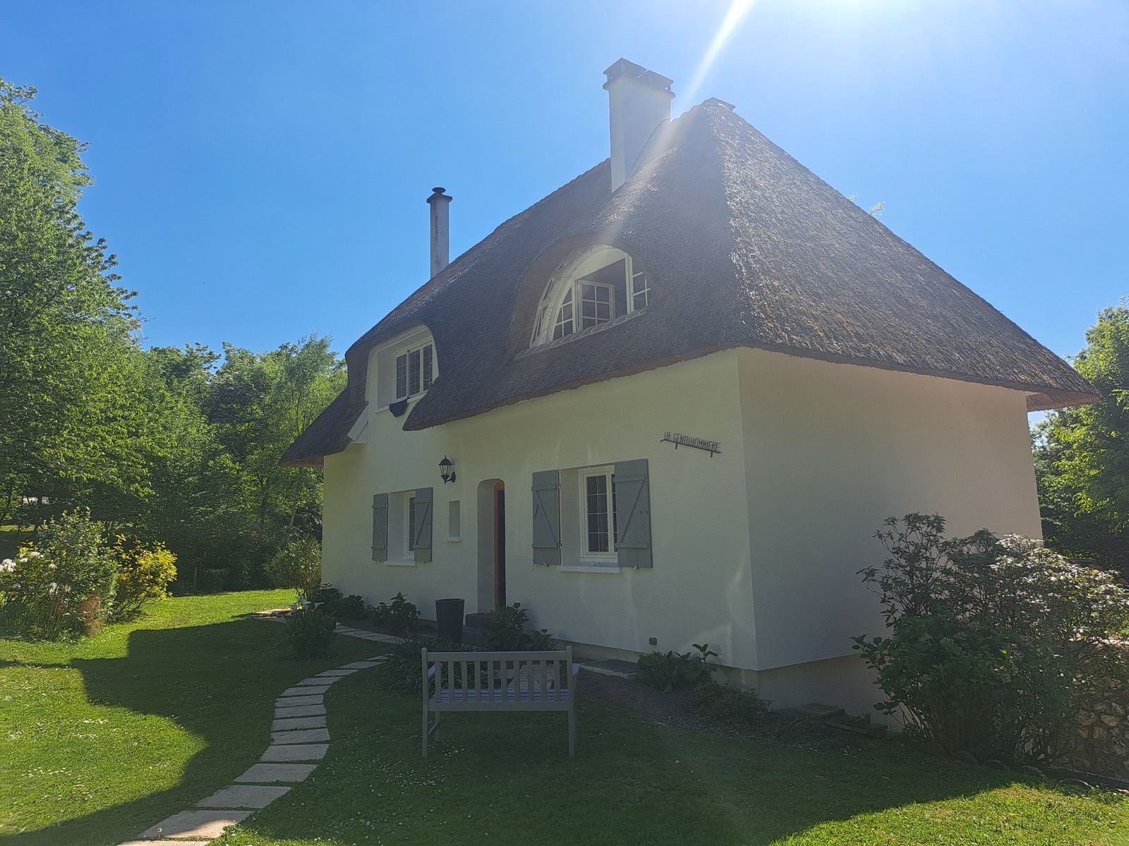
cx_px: 564
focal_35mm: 24
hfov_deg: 71.6
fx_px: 783
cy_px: 423
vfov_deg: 56.8
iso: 50
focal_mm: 5.23
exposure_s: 1/1422
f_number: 1.8
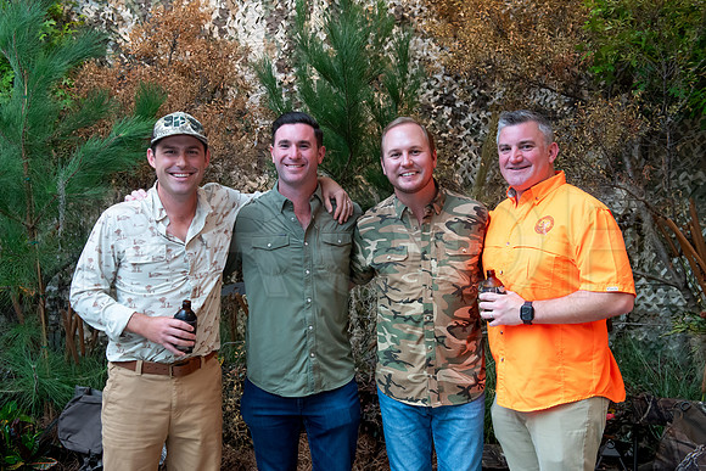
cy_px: 236
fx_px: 799
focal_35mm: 41
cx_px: 353
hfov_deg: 47.7
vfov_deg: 32.9
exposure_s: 1/100
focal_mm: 40
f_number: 6.3
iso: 4000
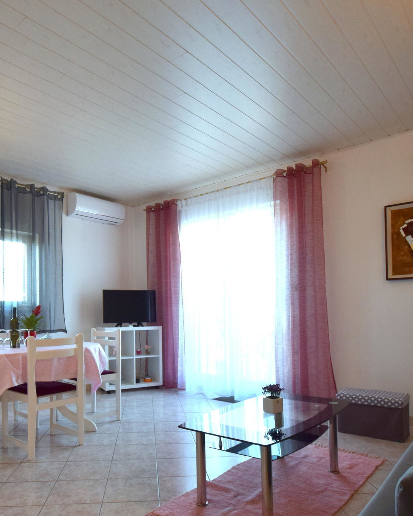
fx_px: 382
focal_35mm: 25
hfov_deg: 56.3
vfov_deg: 67.8
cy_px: 293
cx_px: 162
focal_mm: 10
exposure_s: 1/100
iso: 400
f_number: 5
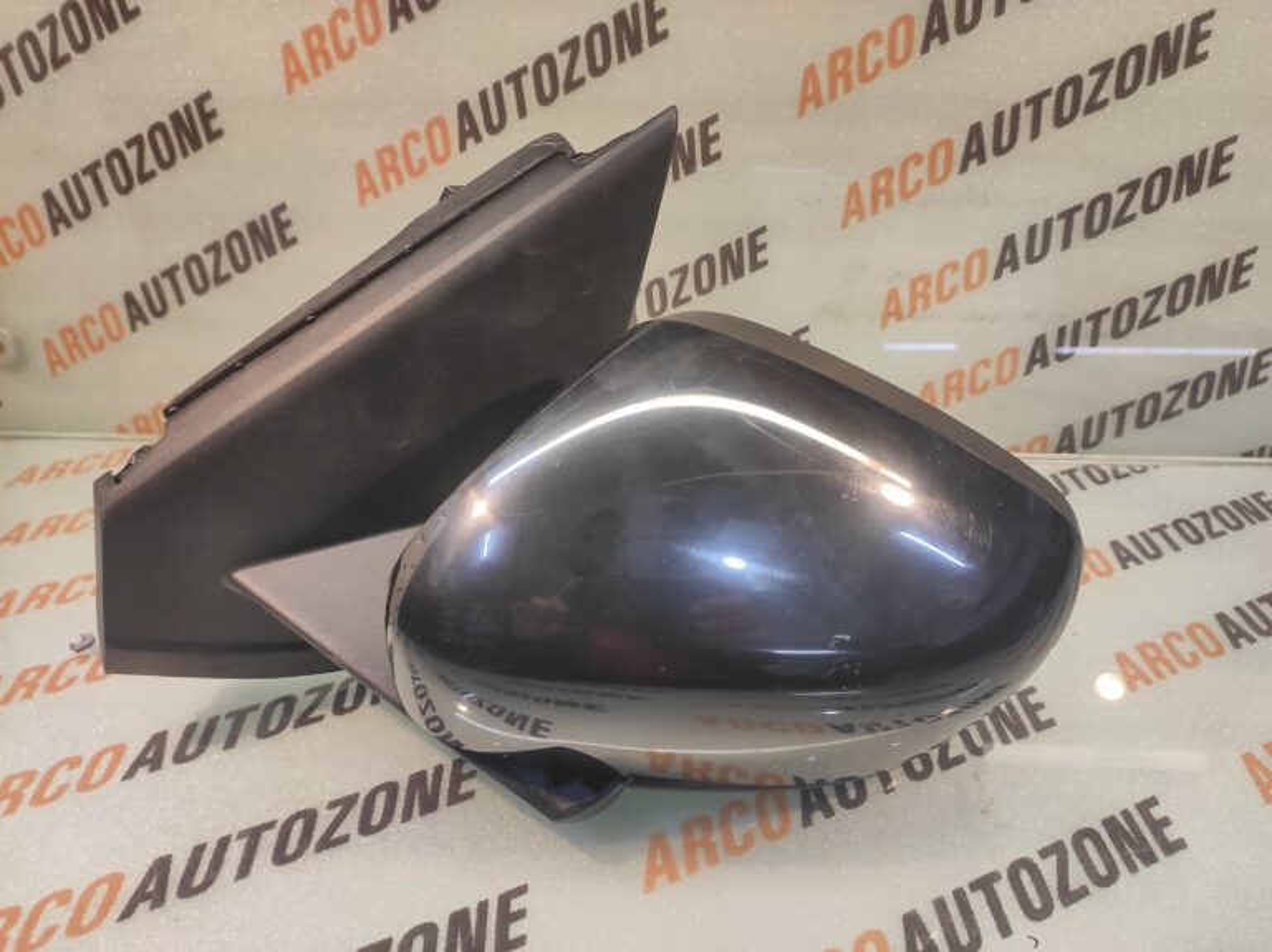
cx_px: 636
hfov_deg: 91.1
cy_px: 476
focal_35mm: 17
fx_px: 624
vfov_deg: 74.7
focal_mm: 4.74
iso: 179
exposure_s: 1/33
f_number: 1.79
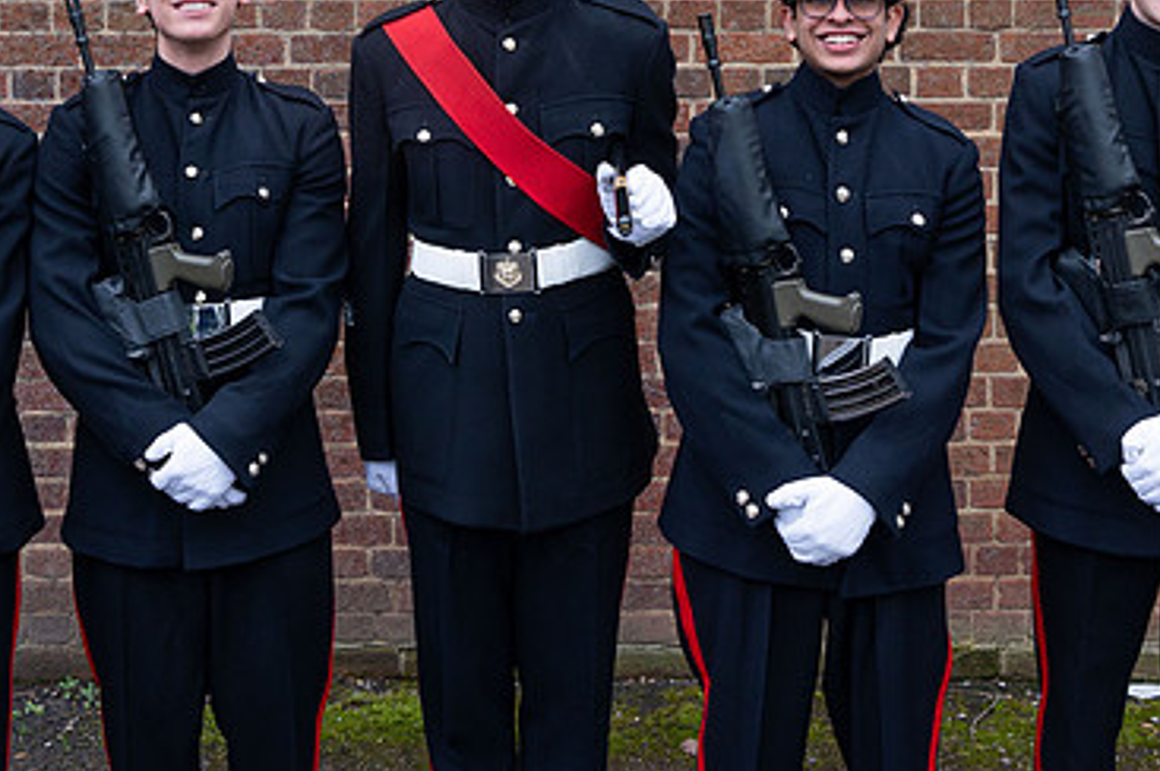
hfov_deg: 31.9
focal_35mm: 63
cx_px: 499
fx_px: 2028
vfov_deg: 20.9
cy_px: 19
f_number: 8
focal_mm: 32
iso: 400
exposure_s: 1/250
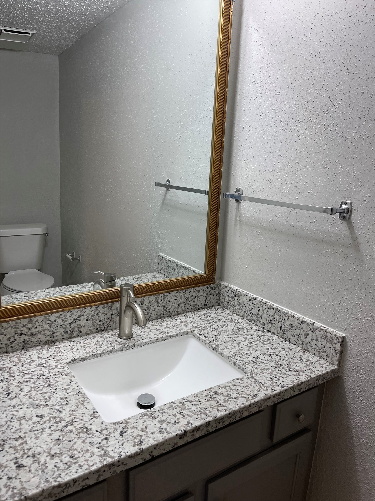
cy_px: 250
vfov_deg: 67.3
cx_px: 188
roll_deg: -1.8
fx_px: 376
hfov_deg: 53.1
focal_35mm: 26
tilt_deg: -13.3
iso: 64
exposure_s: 1/120
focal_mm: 5.1
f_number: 1.6
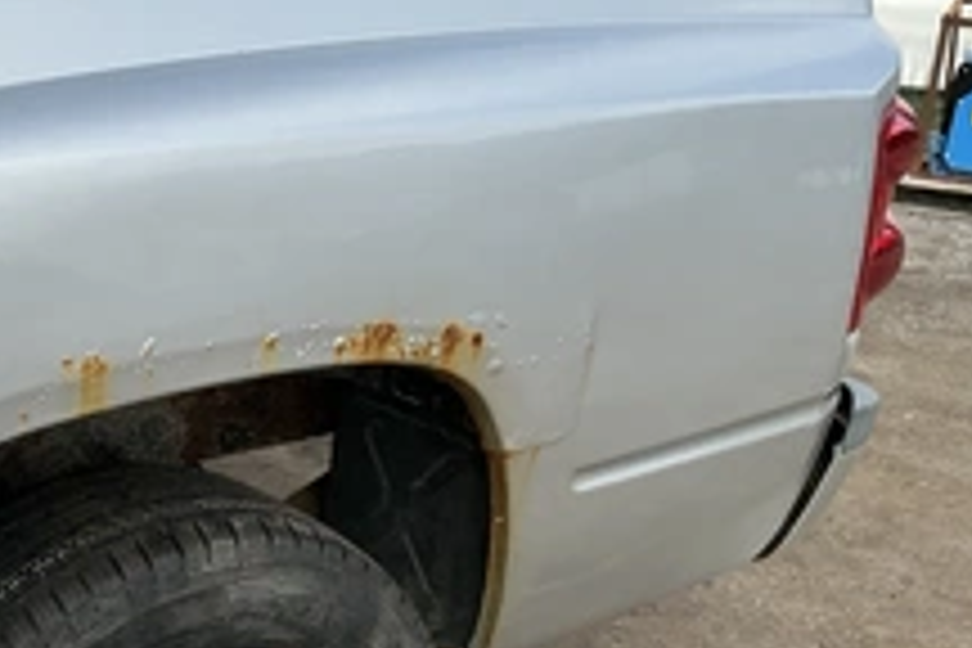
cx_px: 90
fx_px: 1458
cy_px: 472
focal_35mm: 54
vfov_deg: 24.8
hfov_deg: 34.7
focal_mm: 3
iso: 25
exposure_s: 1/1035
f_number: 1.8
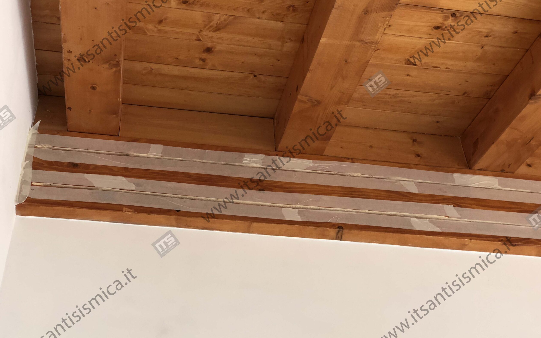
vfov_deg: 23.1
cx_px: 270
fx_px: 826
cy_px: 174
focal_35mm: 56
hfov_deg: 36.3
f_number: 2.4
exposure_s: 1/40
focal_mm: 6
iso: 80
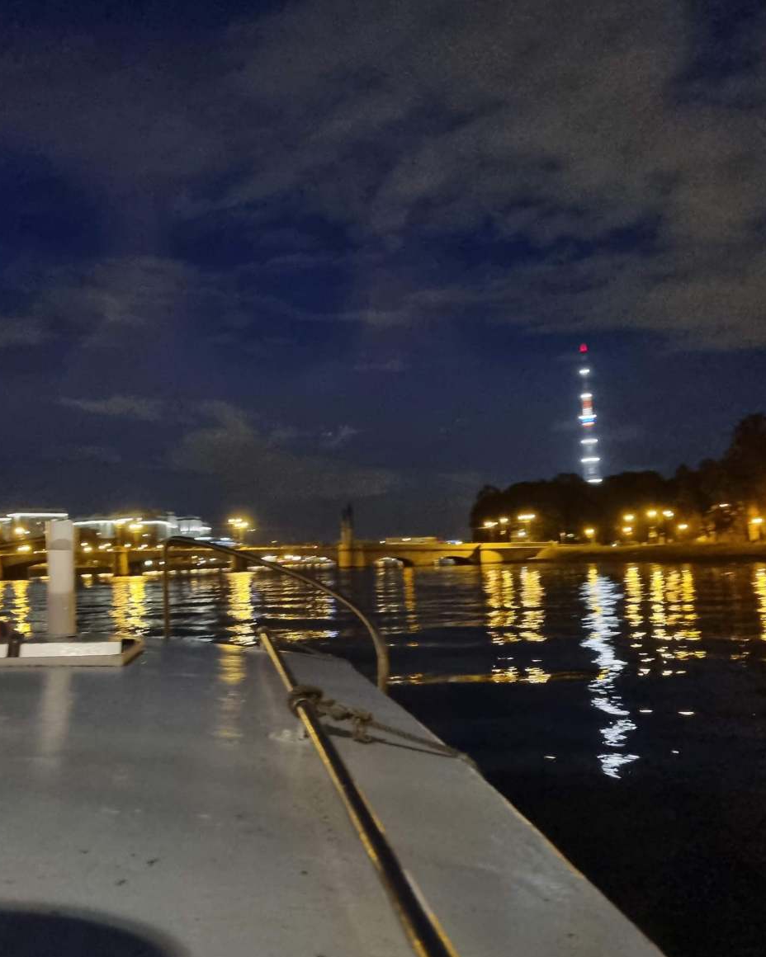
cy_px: 481
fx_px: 992
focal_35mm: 35
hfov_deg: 41.7
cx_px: 253
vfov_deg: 51.5
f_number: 1.8
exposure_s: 1/25
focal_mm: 5.4
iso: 1600
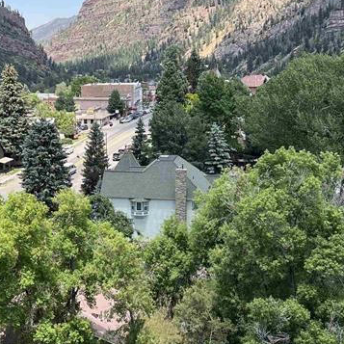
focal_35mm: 66
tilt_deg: -11.1
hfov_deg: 26.0
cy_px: 209
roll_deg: +0.8
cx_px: 129
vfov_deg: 26.0
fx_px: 742
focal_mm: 5.7
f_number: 1.5
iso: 50
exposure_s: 1/949
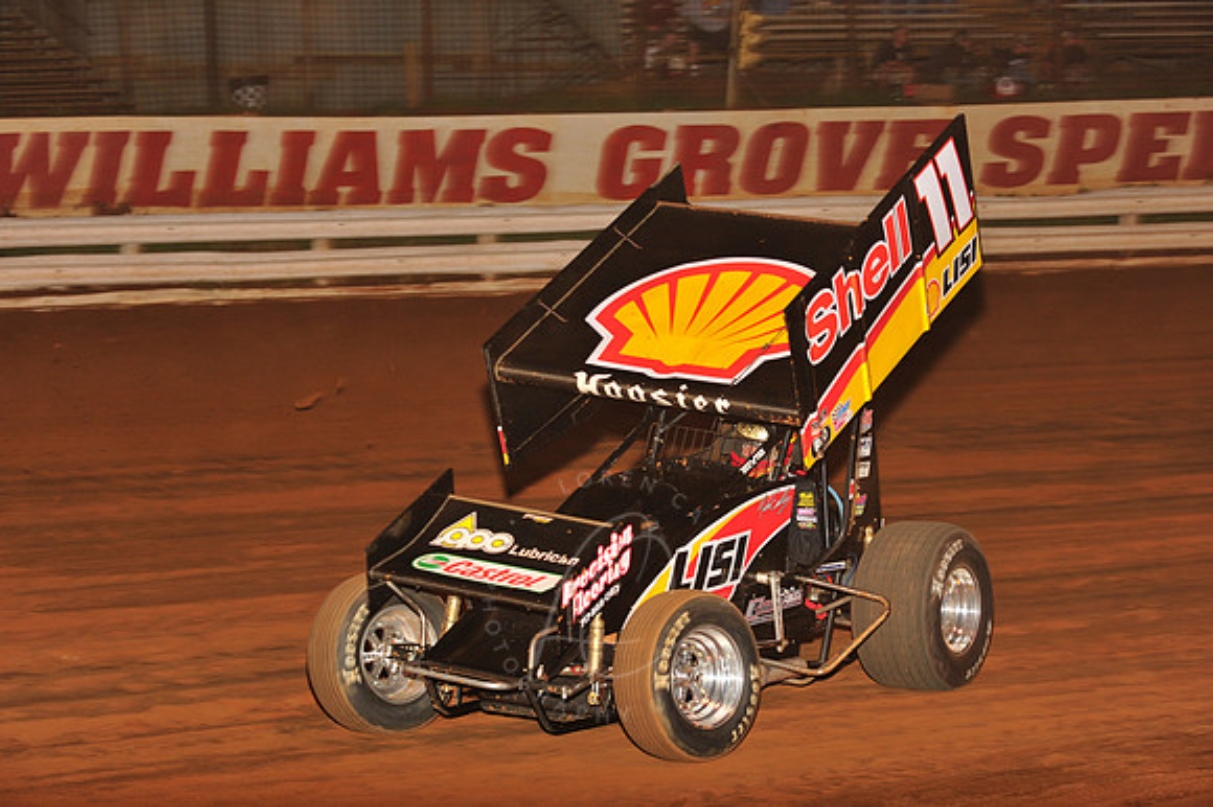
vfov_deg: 13.7
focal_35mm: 100
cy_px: 404
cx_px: 606
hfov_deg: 20.4
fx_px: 3367
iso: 800
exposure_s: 1/320
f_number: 6.3
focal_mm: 100
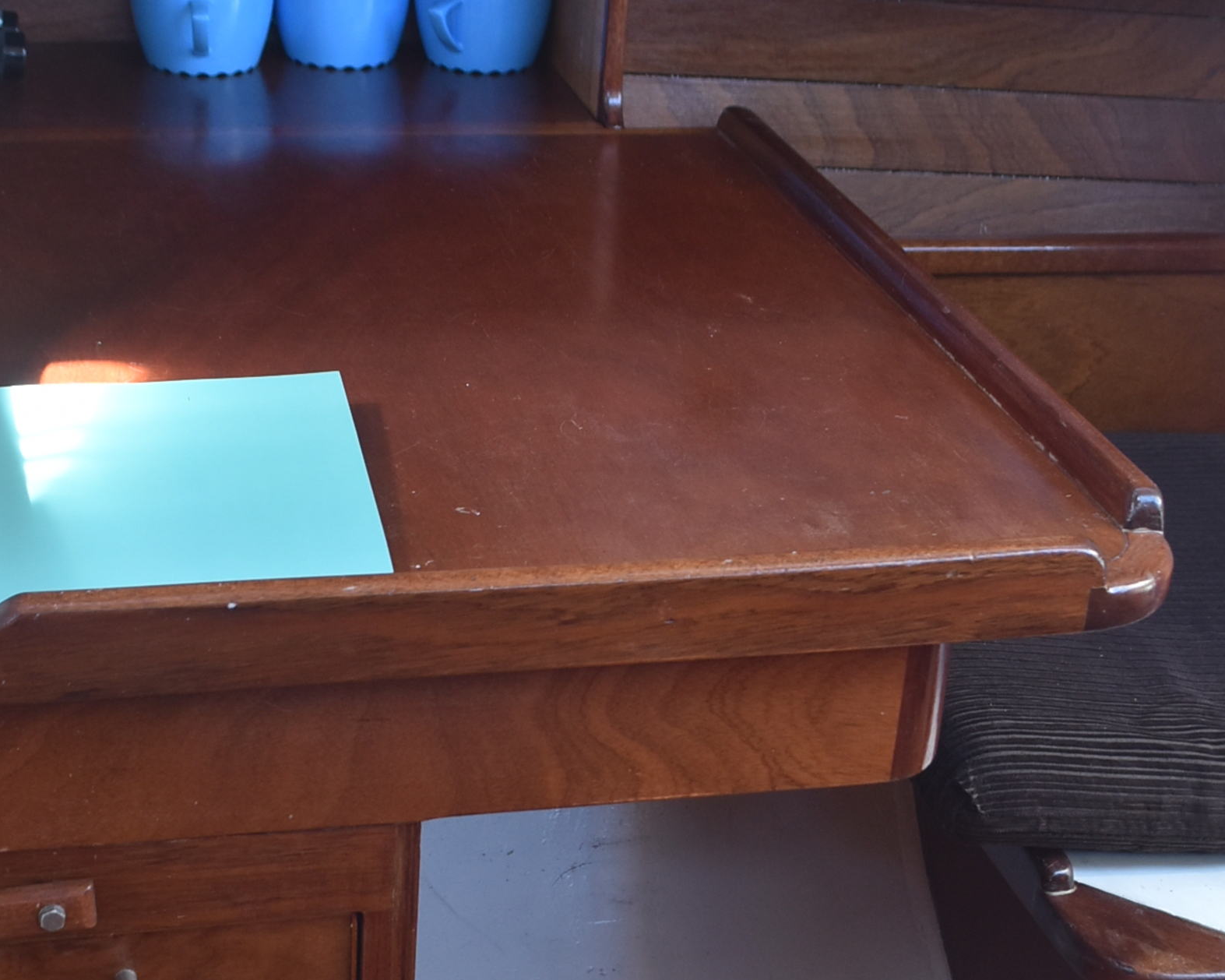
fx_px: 2429
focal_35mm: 67
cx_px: 622
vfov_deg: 22.7
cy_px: 615
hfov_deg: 28.3
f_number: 4.5
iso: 400
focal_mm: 20
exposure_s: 1/80
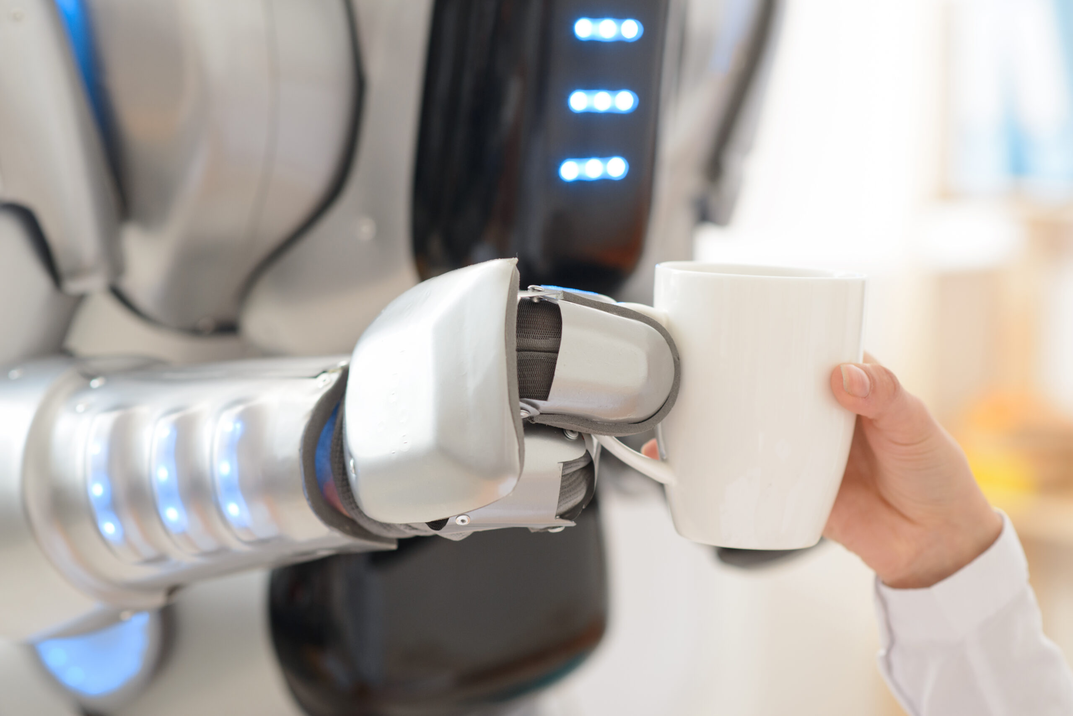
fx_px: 2534
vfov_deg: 16.1
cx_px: 536
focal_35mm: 85
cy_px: 358
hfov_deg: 23.9
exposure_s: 1/160
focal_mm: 85
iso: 400
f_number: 3.2
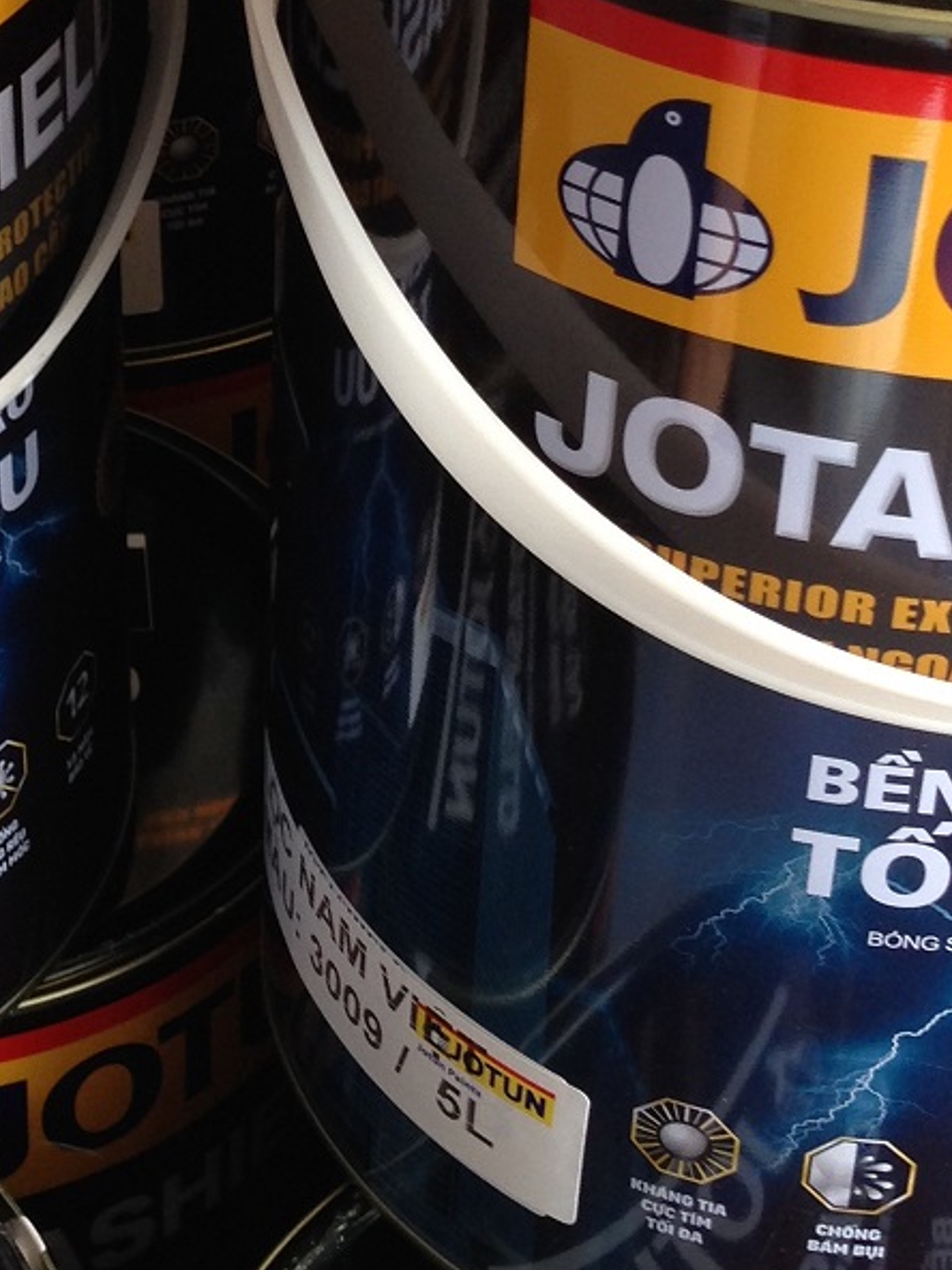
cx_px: 154
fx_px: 3337
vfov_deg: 21.1
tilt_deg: -32.1
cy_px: 146
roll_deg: -1.5
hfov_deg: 16.1
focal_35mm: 91
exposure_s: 1/20
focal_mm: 4.12
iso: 64
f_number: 2.4
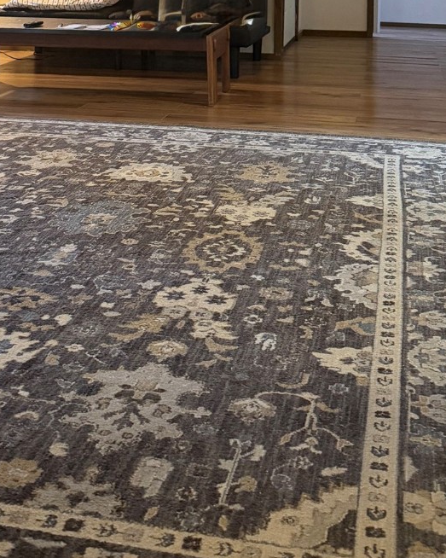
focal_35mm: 55
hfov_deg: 27.6
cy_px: -25
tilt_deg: -2.5
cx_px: 212
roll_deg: -0.4
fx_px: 908
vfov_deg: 31.1
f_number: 1.78
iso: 640
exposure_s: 1/40
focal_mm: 6.76
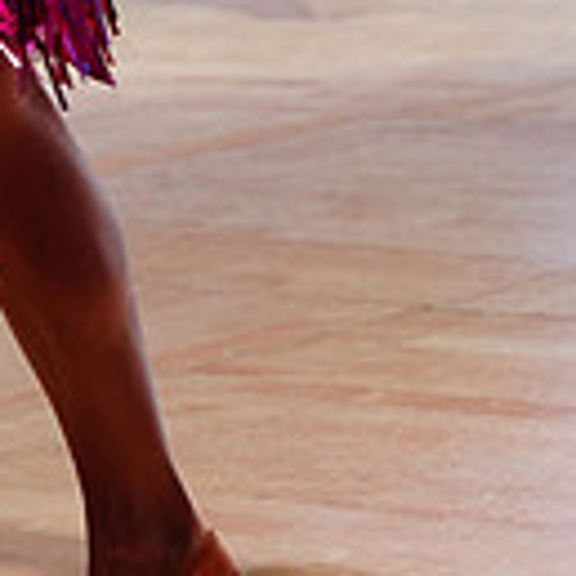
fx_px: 5026
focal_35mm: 267
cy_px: -630
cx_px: 266
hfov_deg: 6.6
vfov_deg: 6.3
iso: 2500
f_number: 4
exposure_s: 1/320
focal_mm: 70
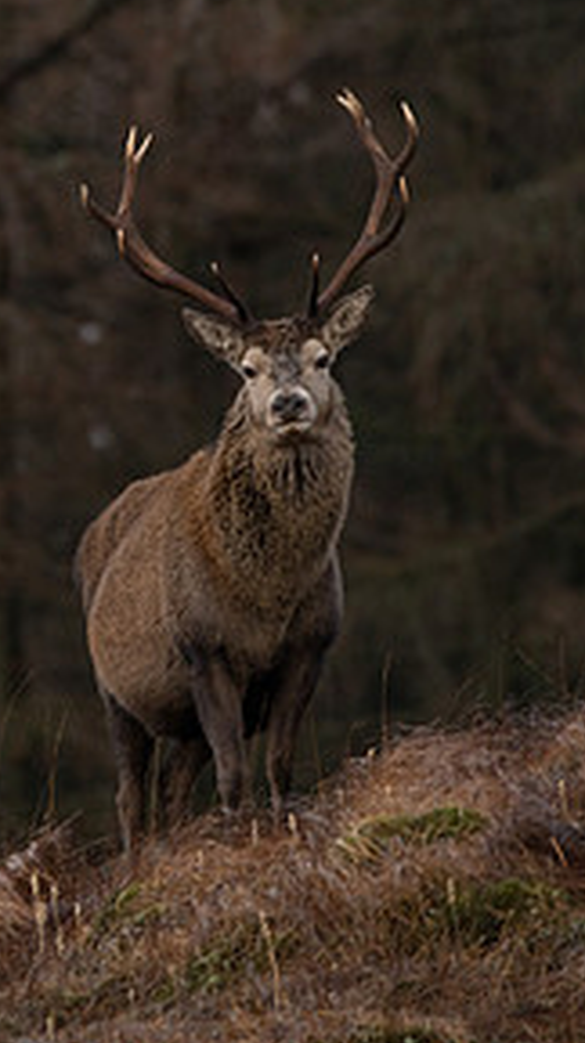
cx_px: 92
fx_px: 44267
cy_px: 271
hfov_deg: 0.8
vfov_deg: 1.4
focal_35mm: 1601
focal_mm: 600
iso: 250
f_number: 8
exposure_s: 1/320
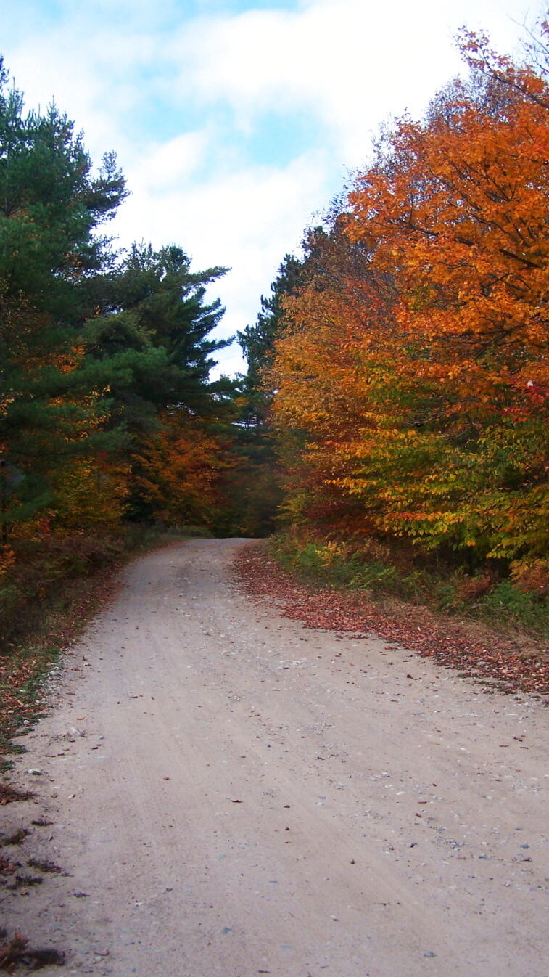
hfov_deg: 28.3
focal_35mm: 42
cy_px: 487
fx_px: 1087
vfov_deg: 48.4
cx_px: 284
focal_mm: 6.3
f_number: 2.8
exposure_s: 1/800
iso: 80
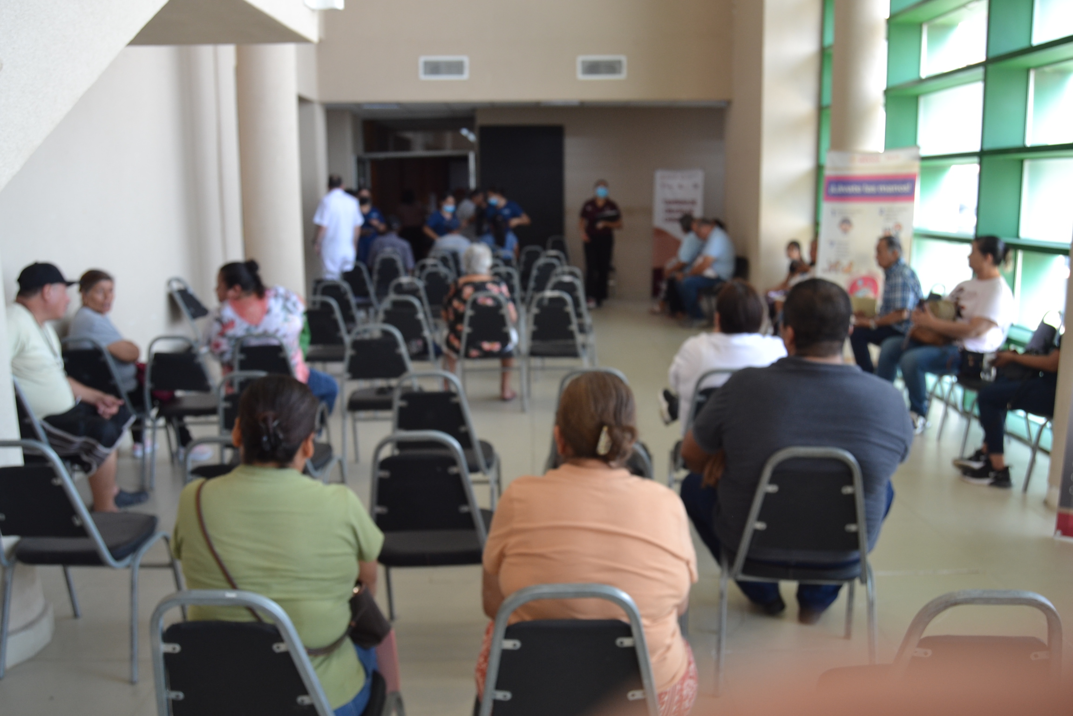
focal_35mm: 30
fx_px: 894
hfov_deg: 61.9
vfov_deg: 43.6
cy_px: 358
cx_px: 536
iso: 400
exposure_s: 1/100
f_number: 5
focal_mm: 20
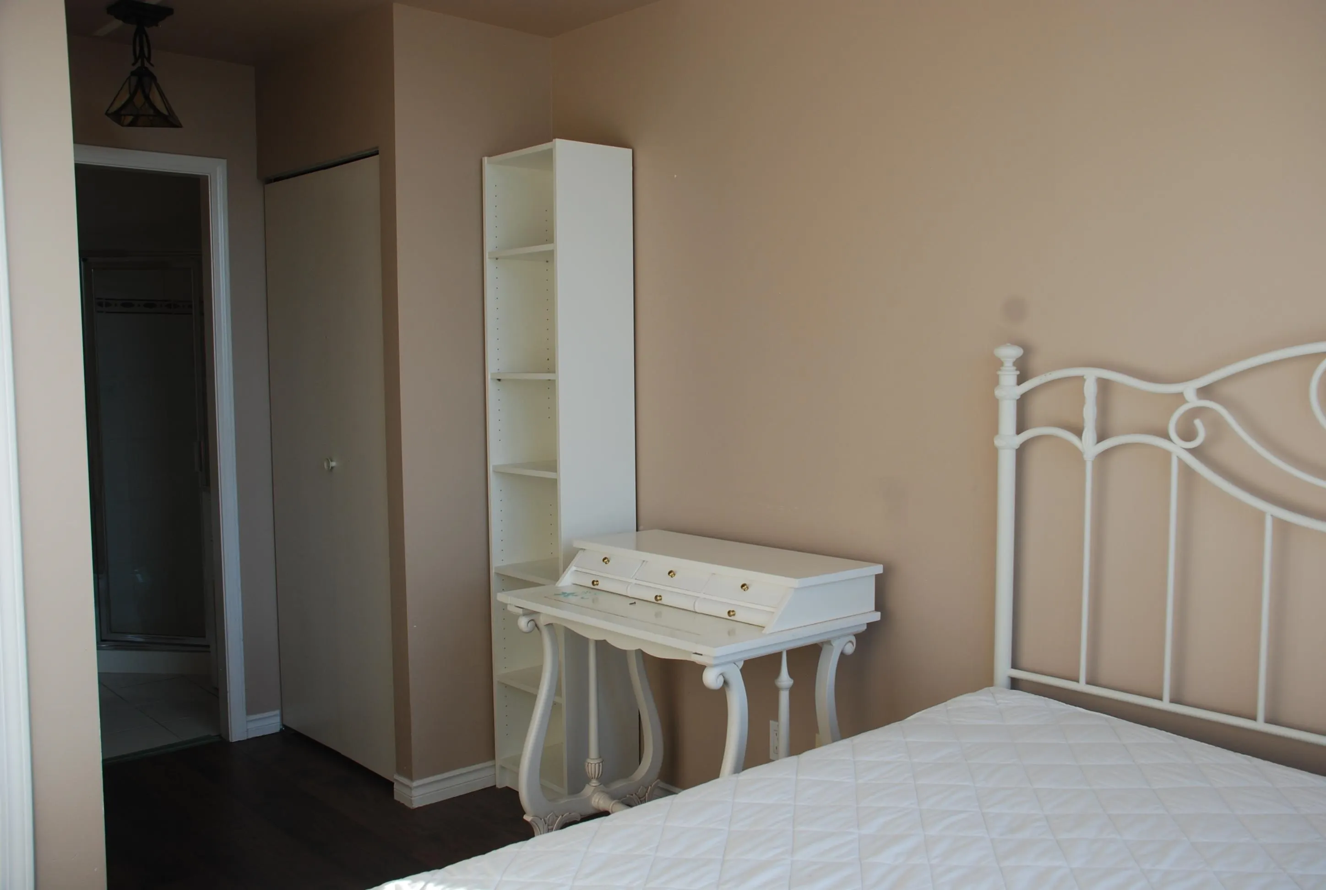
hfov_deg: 61.8
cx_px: 663
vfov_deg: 43.8
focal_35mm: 30
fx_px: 1107
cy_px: 445
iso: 200
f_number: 5.6
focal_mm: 20
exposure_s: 1/125
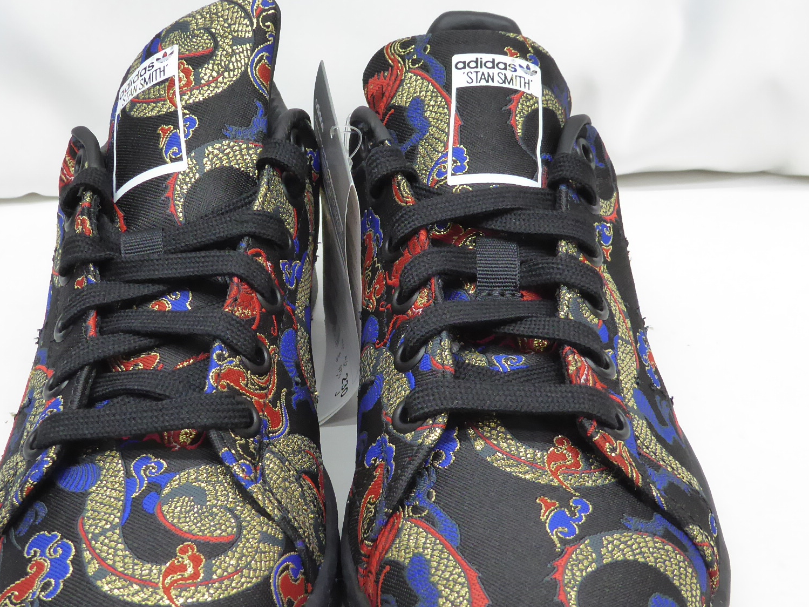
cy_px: 402
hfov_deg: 45.7
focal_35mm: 41
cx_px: 352
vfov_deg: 34.8
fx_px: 958
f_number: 3.3
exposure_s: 1/40
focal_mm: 4.3
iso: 400
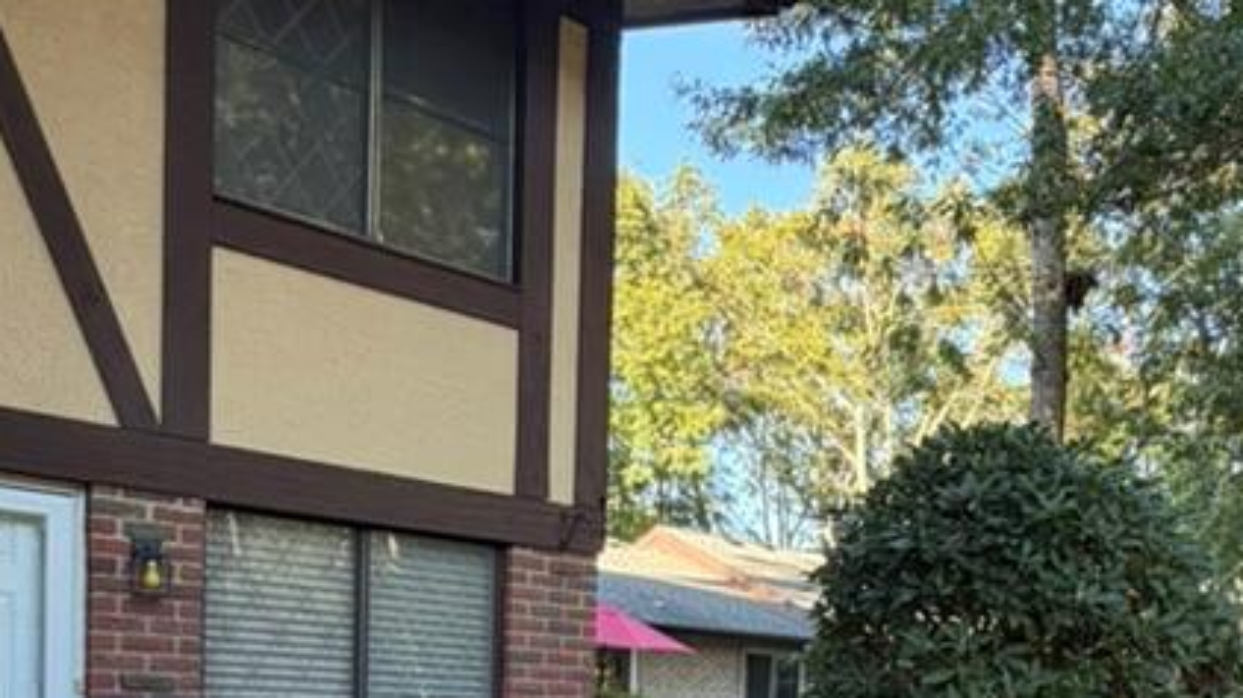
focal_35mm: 37
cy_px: 778
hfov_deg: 53.3
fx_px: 1219
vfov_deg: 28.8
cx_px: 795
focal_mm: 2.22
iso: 125
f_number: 2.2
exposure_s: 1/121
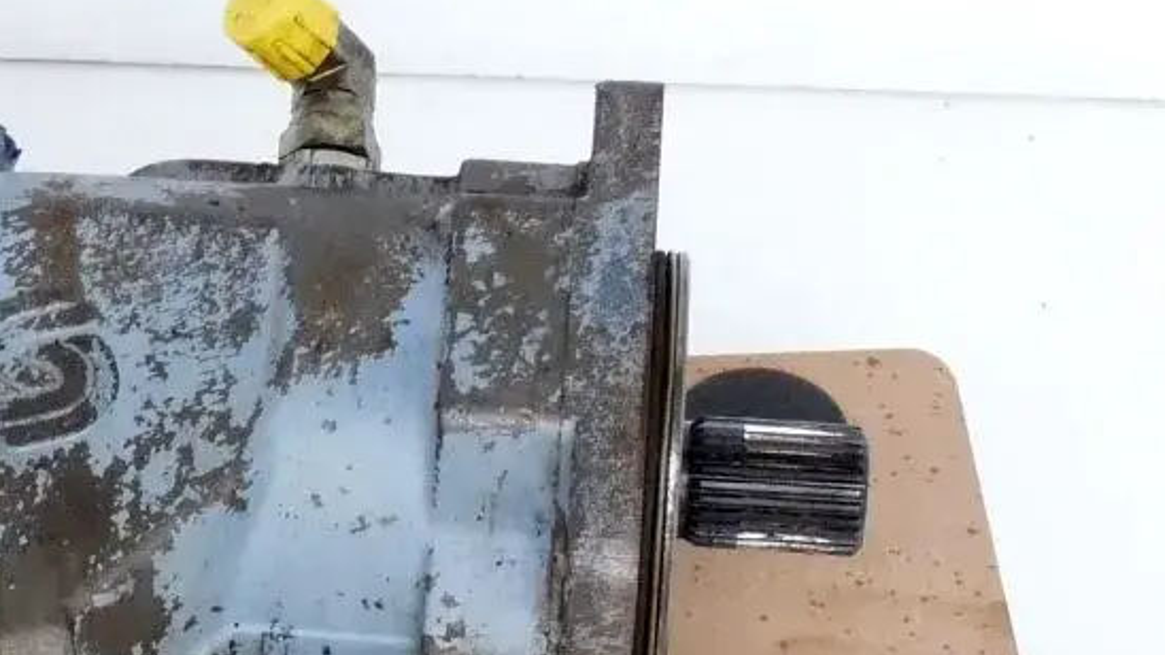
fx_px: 5034
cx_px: 185
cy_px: 487
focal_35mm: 163
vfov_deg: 7.4
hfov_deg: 13.1
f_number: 3.2
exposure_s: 1/30
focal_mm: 10.1
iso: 400
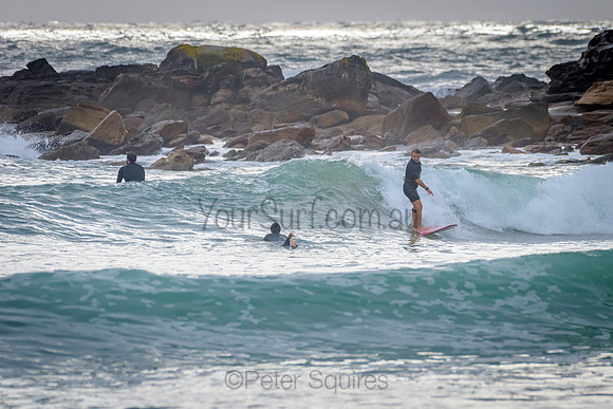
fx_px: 10439
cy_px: 194
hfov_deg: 3.4
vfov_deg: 2.2
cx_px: 376
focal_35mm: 613
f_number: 7.1
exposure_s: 1/2000
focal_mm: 500
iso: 800
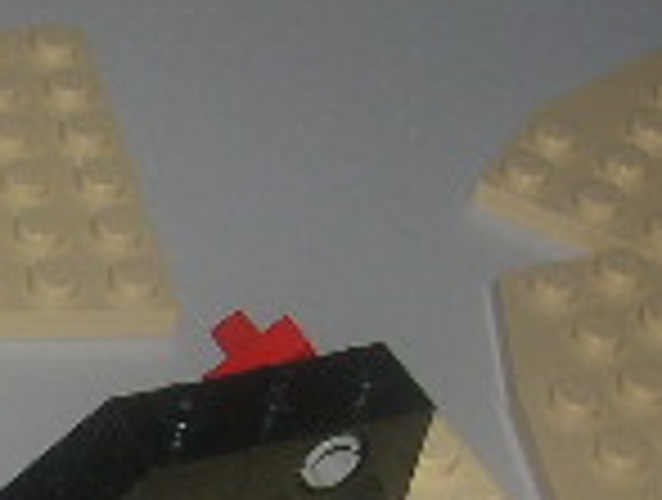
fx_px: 3163
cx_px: -635
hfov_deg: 10.9
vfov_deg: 8.7
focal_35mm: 165
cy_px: 878
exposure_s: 1/60
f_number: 7.6
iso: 100
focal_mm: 8
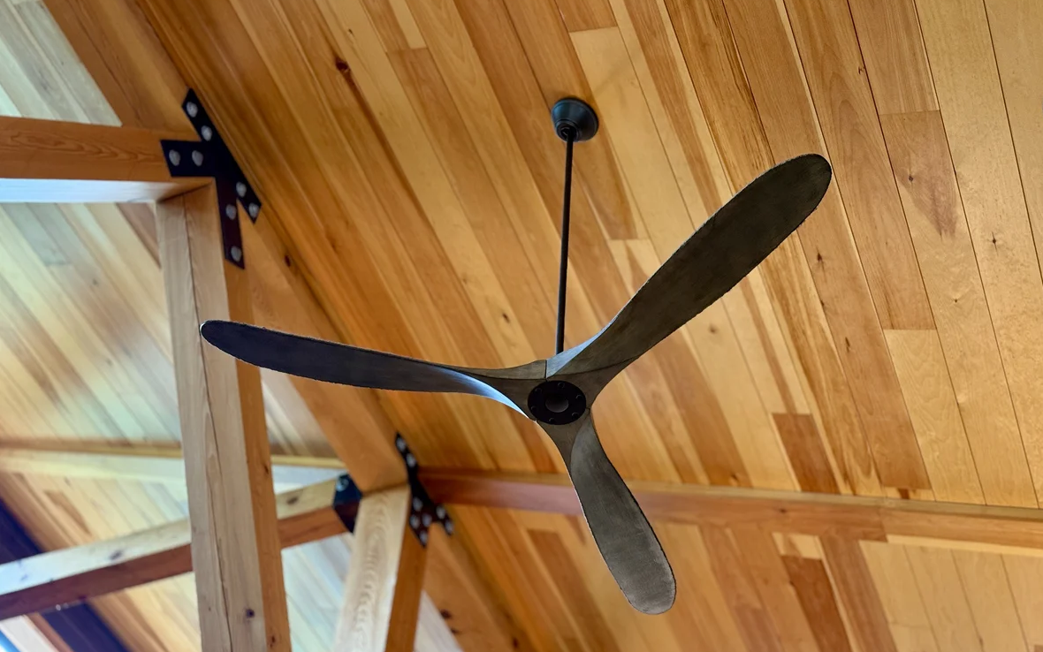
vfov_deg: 25.3
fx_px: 1450
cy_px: 364
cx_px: 522
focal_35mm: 51
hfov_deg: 39.6
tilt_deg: +50.6
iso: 250
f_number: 1.78
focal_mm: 6.76
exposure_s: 1/40
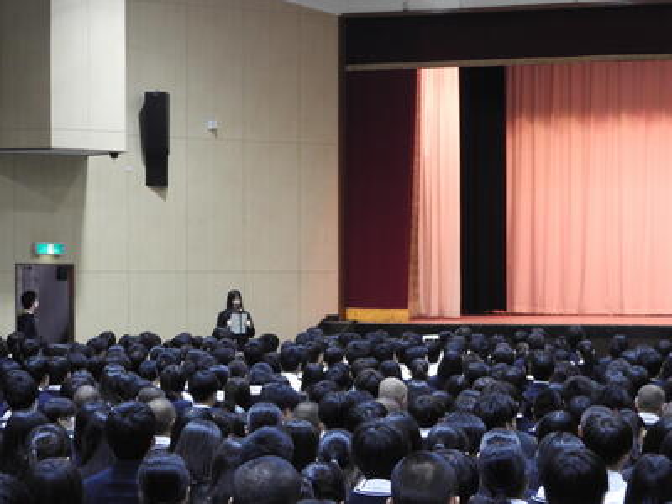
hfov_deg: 17.1
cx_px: 336
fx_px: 2232
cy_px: 252
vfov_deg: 12.9
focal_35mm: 115
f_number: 5
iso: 450
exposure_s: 1/15
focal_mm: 20.6
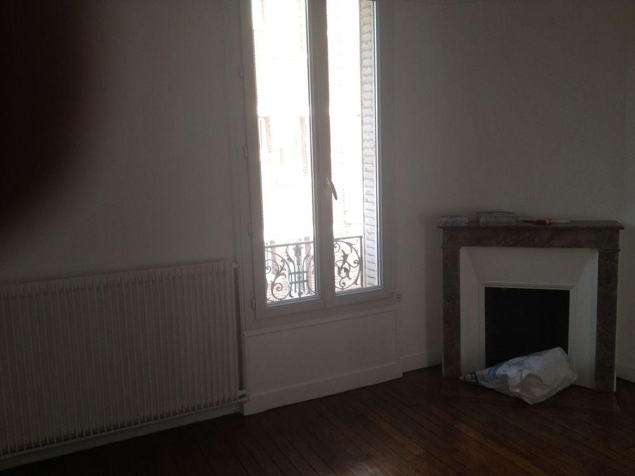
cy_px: 238
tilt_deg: -11.9
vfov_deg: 40.7
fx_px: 642
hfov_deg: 52.6
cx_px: 318
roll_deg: +1.3
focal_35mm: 35
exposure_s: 1/33
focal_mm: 4.28
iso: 50
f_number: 2.4
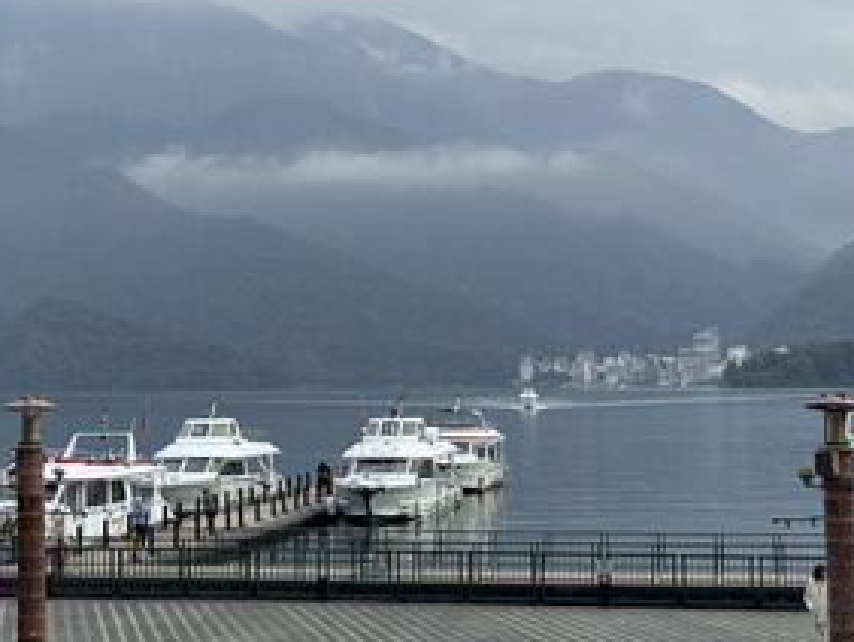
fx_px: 2099
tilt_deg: +3.0
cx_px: 288
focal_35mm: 85
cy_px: 259
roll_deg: +0.3
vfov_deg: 17.4
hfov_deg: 22.9
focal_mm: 6.76
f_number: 1.78
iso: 64
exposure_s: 1/1637
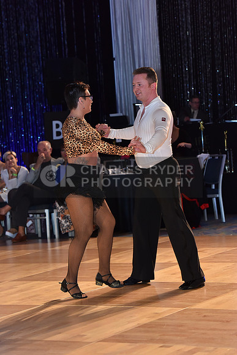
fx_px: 1105
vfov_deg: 18.3
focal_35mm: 112
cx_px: 118
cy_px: 178
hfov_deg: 12.2
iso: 2000
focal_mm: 112
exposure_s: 1/250
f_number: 5
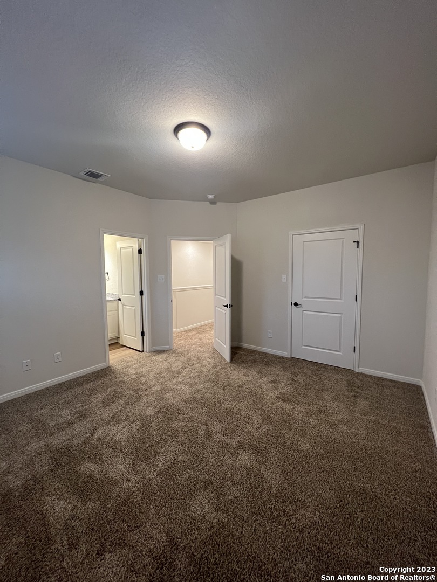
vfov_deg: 106.2
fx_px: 219
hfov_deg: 89.9
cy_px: 291
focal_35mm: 13
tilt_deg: -3.9
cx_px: 218
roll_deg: +0.7
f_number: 1.8
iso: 400
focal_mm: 1.57
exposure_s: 1/60
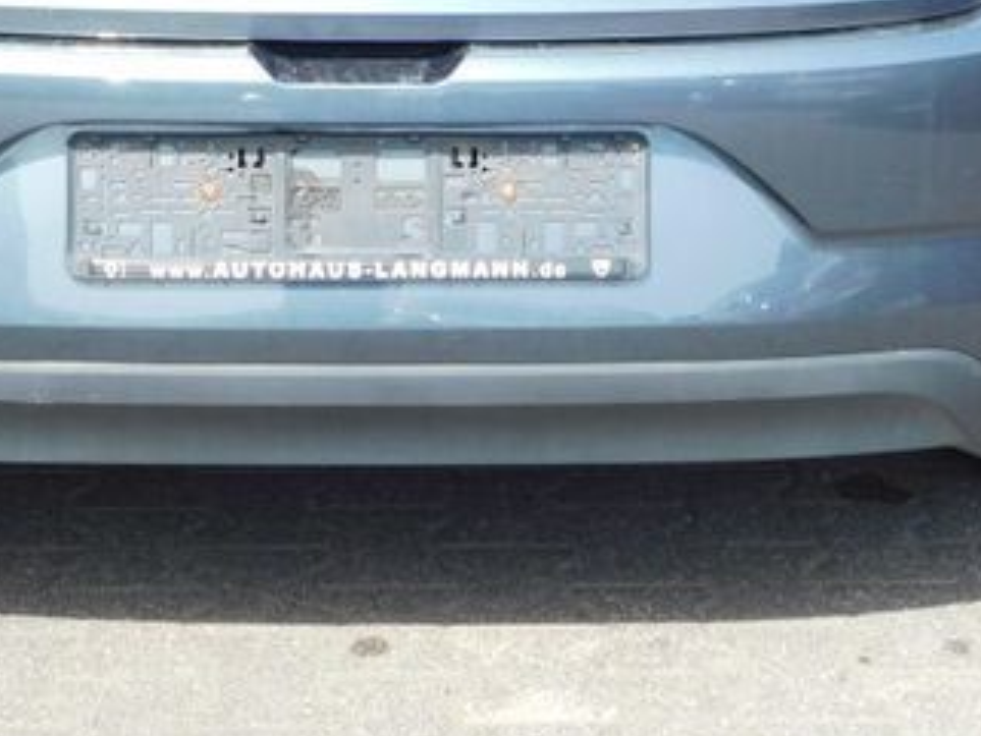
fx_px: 3175
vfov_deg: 13.0
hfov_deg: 17.5
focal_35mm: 112
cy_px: -67
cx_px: 370
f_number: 3.7
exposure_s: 1/320
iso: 125
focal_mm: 8
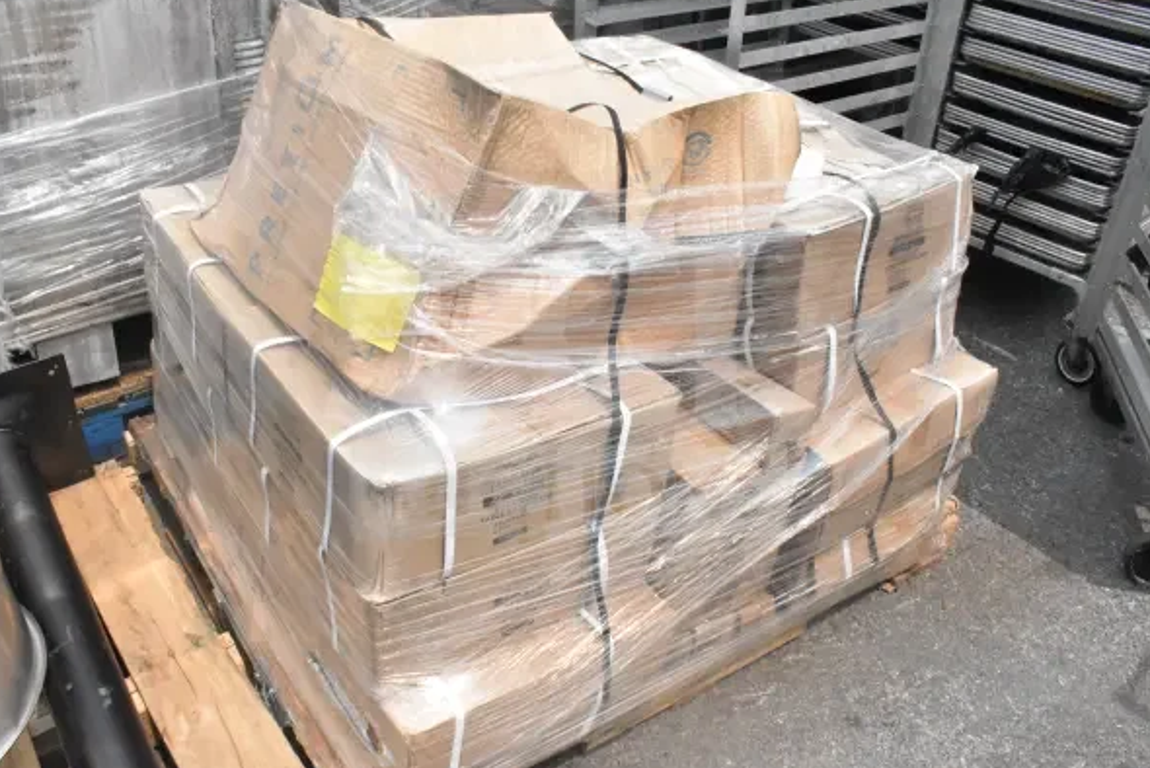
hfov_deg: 60.3
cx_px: 567
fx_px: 991
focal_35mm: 31
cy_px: 383
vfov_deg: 42.4
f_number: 20
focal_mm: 20
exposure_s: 1/1600
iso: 6400
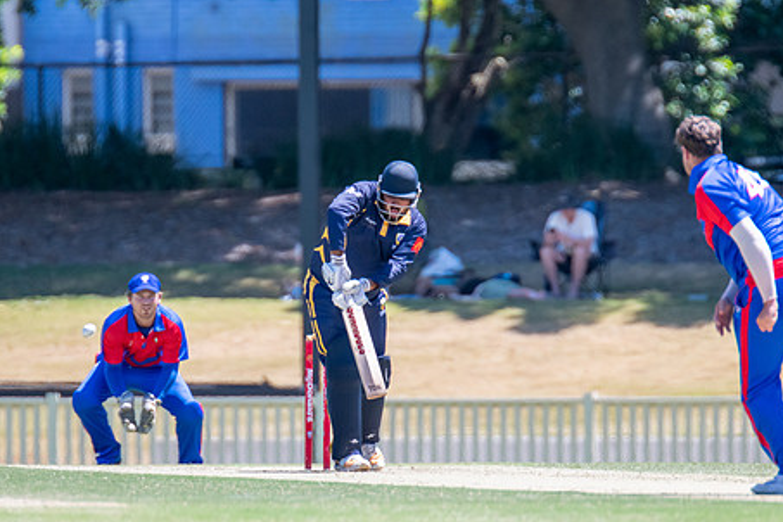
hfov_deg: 2.3
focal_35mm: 902
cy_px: 265
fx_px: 19617
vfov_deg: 1.5
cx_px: 342
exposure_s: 1/2000
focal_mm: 600
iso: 900
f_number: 5.6
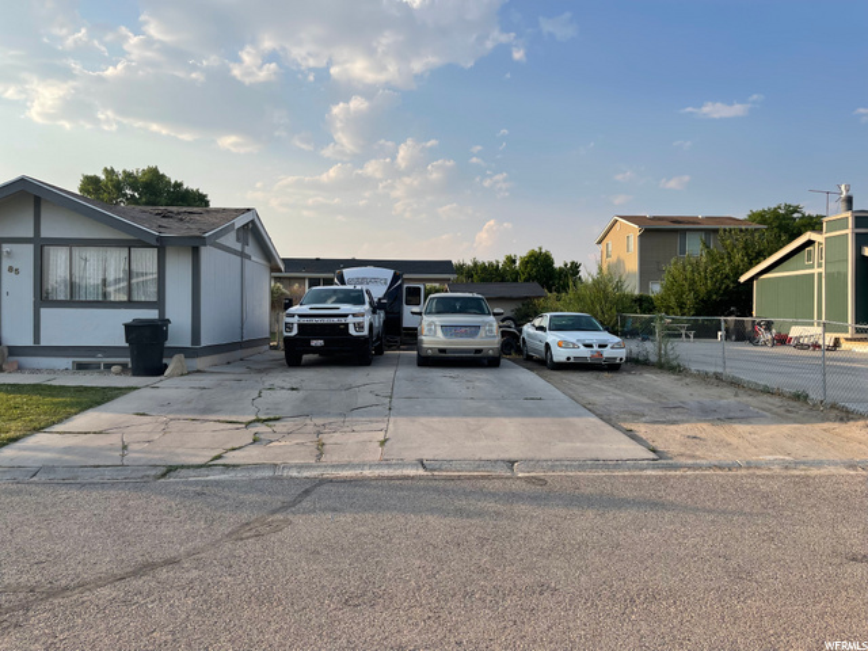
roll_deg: -0.3
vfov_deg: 53.1
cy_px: 326
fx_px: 652
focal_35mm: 26
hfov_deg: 67.3
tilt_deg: -1.2
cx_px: 434
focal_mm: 5.1
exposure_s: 1/2247
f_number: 1.6
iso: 32
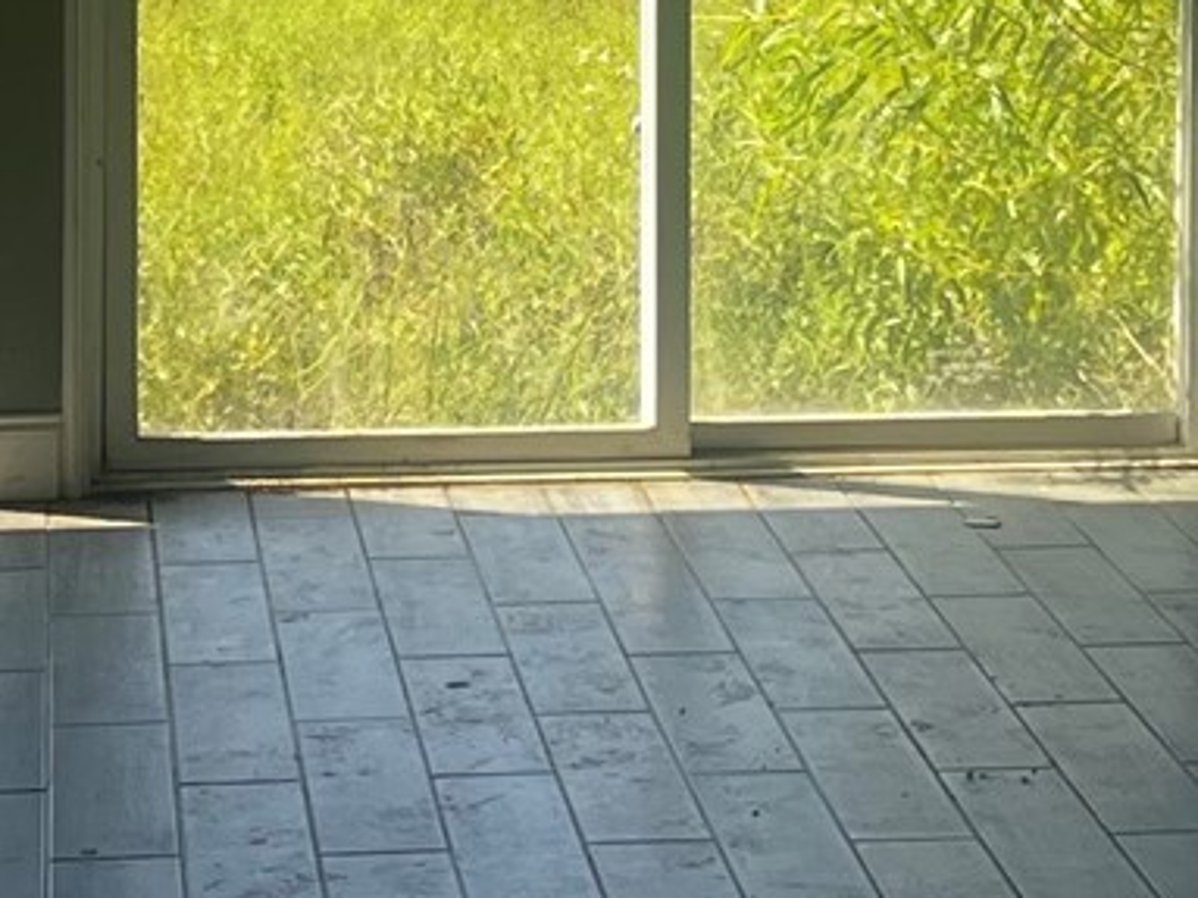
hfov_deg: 14.2
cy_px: -278
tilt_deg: -3.6
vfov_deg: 10.4
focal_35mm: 139
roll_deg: +1.0
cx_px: 551
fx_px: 4809
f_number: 1.6
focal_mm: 5.1
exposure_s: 1/761
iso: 50
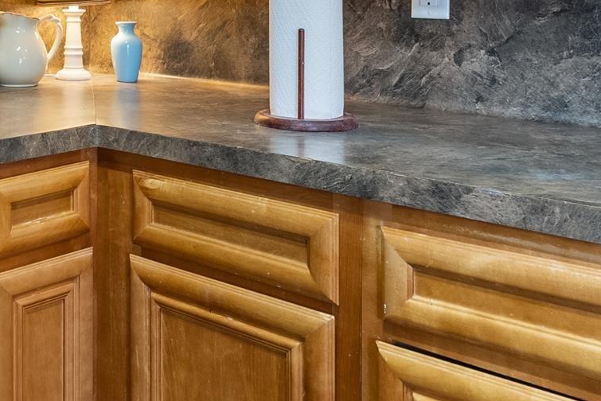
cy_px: -21
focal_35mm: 53
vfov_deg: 24.1
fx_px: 885
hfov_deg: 34.6
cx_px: 20
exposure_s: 1/1.67
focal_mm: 16
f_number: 9
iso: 640
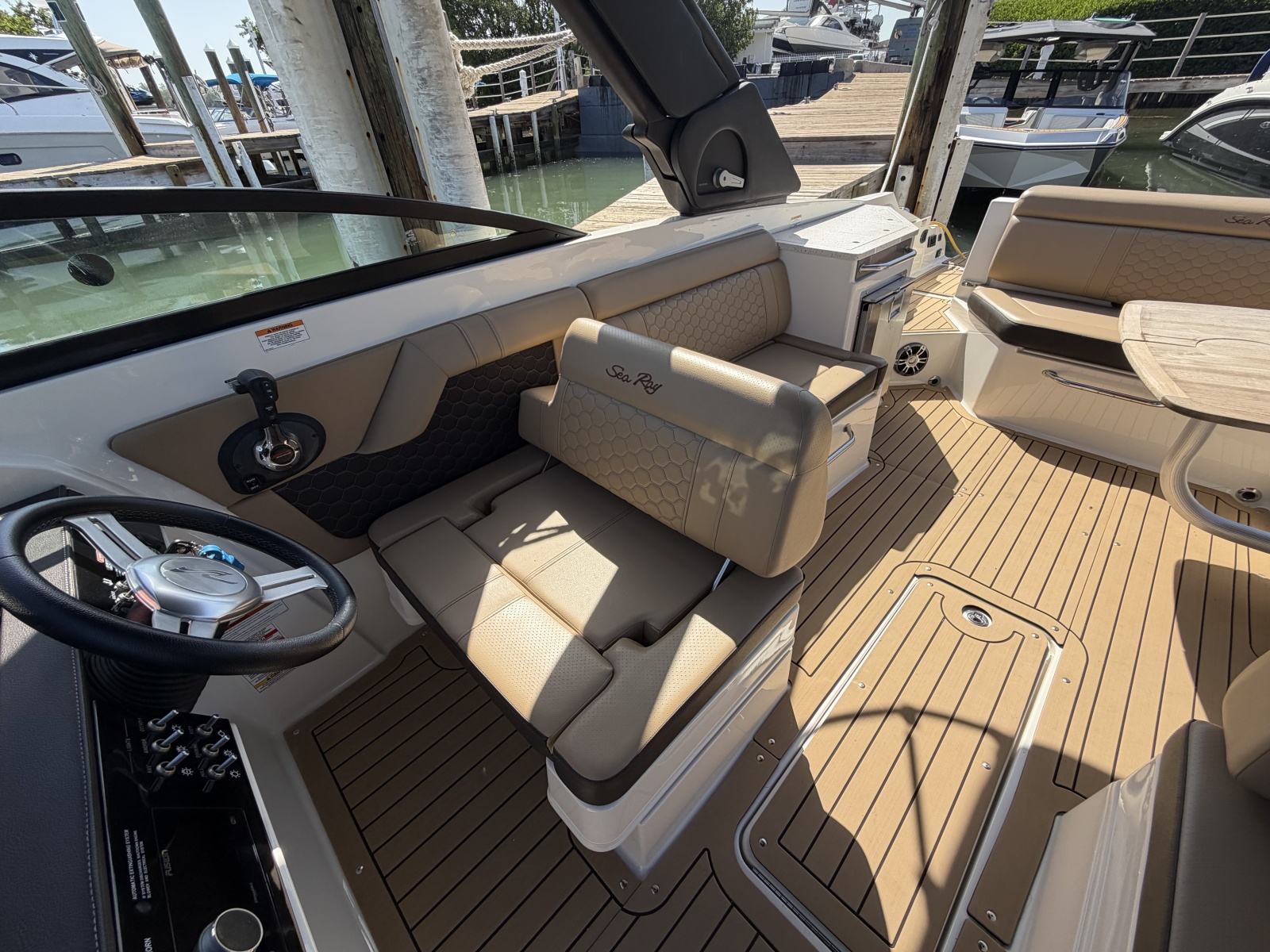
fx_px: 514
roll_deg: +3.1
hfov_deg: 102.1
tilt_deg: -36.6
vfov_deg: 85.7
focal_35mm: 14
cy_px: 476
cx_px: 635
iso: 40
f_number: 2.2
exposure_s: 1/742
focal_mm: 2.22
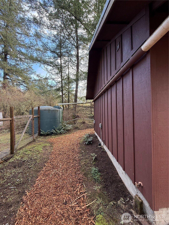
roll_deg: +0.1
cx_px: 84
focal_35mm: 14
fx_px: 91
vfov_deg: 102.1
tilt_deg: +0.1
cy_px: 112
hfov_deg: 85.7
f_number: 2.2
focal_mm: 2.22
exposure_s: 1/100
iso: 125
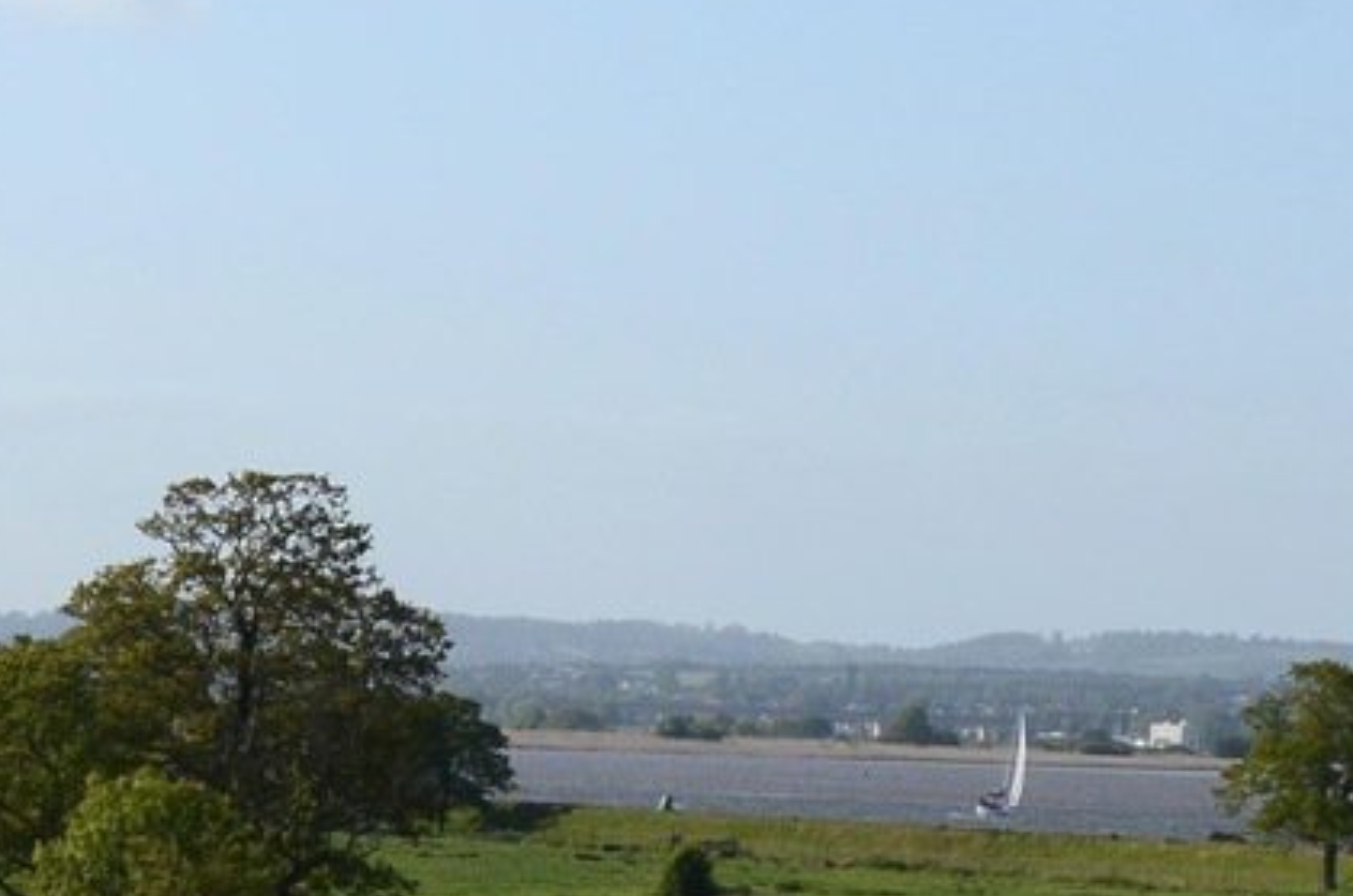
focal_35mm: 212
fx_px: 7963
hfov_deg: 9.7
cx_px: 752
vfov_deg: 6.4
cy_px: 562
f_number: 8
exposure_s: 1/1600
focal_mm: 31
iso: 400
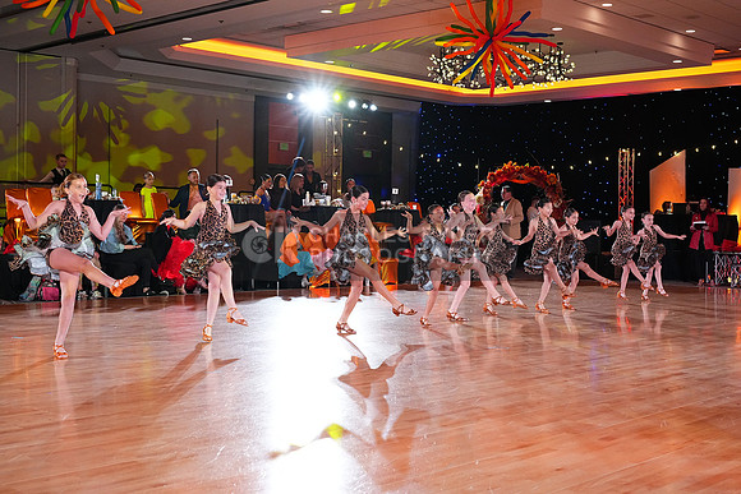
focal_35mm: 46
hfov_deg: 42.7
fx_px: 947
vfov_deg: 29.3
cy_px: 247
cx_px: 370
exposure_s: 1/400
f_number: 5
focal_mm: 46
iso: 5000
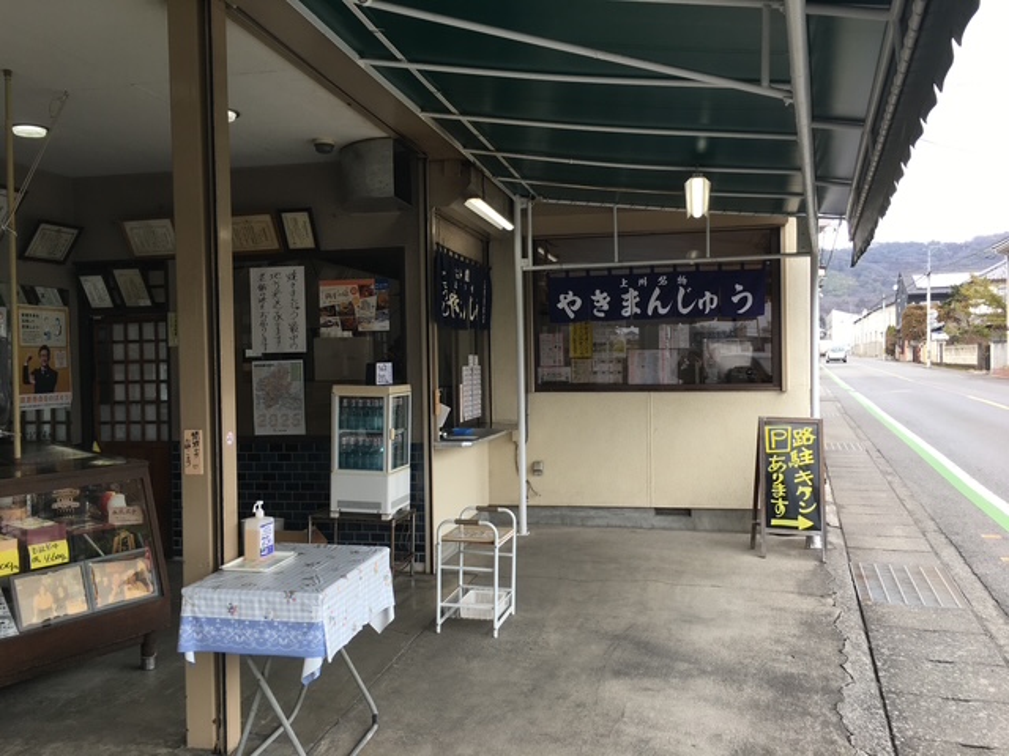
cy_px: 378
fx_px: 845
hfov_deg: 61.7
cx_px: 504
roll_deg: +0.6
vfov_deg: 48.2
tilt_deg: -1.1
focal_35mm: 29
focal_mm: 4.15
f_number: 2.2
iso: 25
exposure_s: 1/162
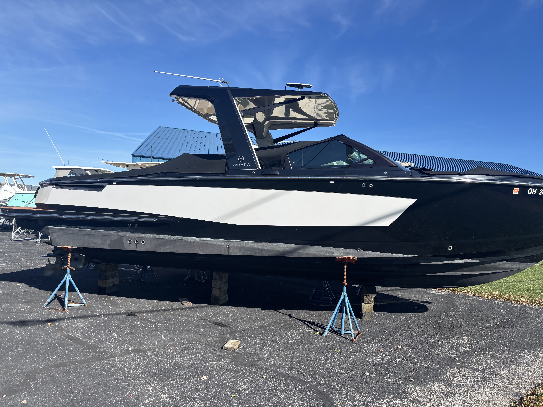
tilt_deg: +4.4
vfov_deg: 53.1
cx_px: 272
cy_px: 204
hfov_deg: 67.3
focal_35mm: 26
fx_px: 408
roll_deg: -5.2
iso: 50
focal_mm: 5.96
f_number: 1.6
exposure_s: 1/3021
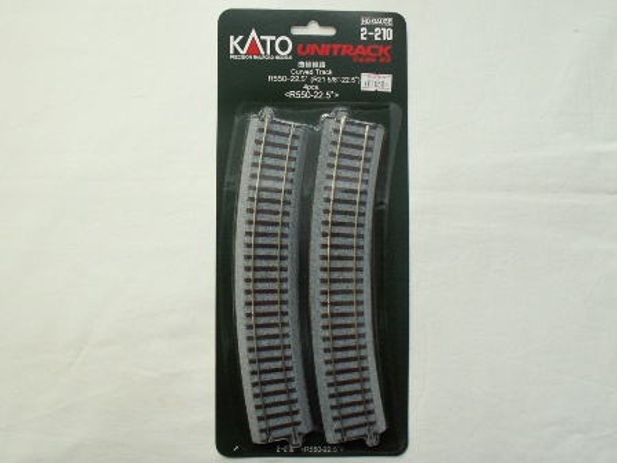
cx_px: 308
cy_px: 232
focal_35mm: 35
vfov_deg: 40.7
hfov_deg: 52.6
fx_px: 624
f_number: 3.2
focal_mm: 5.86
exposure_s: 1/30
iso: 100
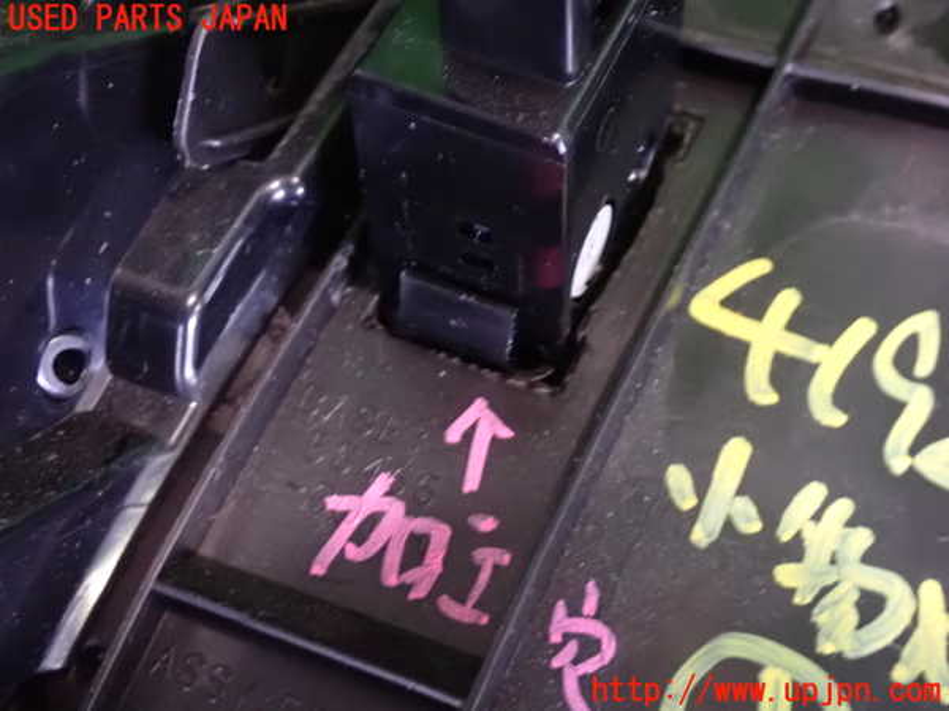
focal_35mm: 58
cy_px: 356
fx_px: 1590
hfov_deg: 33.2
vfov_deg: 25.2
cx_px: 474
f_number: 3.5
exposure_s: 1/13
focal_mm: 10.35
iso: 1600
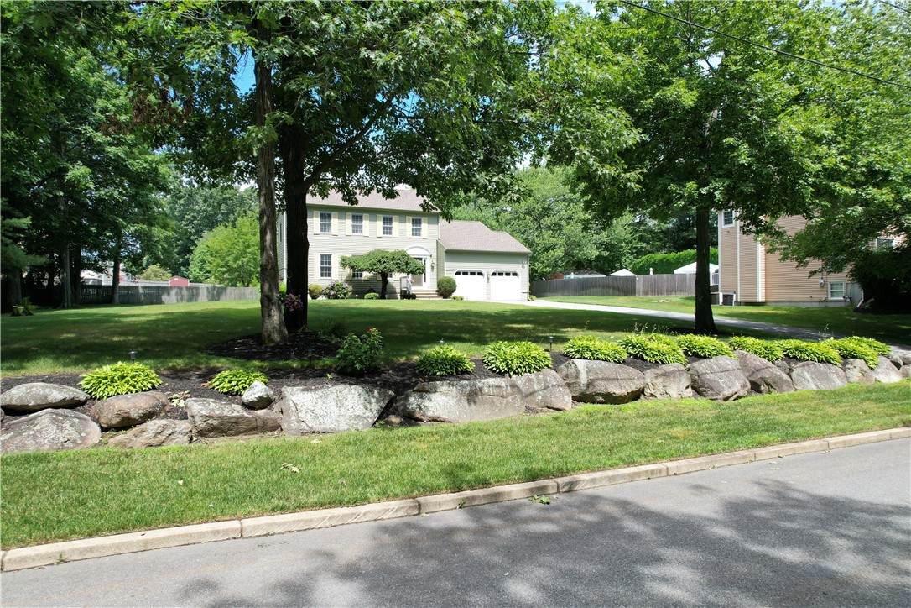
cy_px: 304
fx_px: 557
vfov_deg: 57.2
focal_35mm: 22
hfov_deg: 78.6
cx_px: 456
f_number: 2.8
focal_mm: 8.38
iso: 100
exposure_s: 1/725
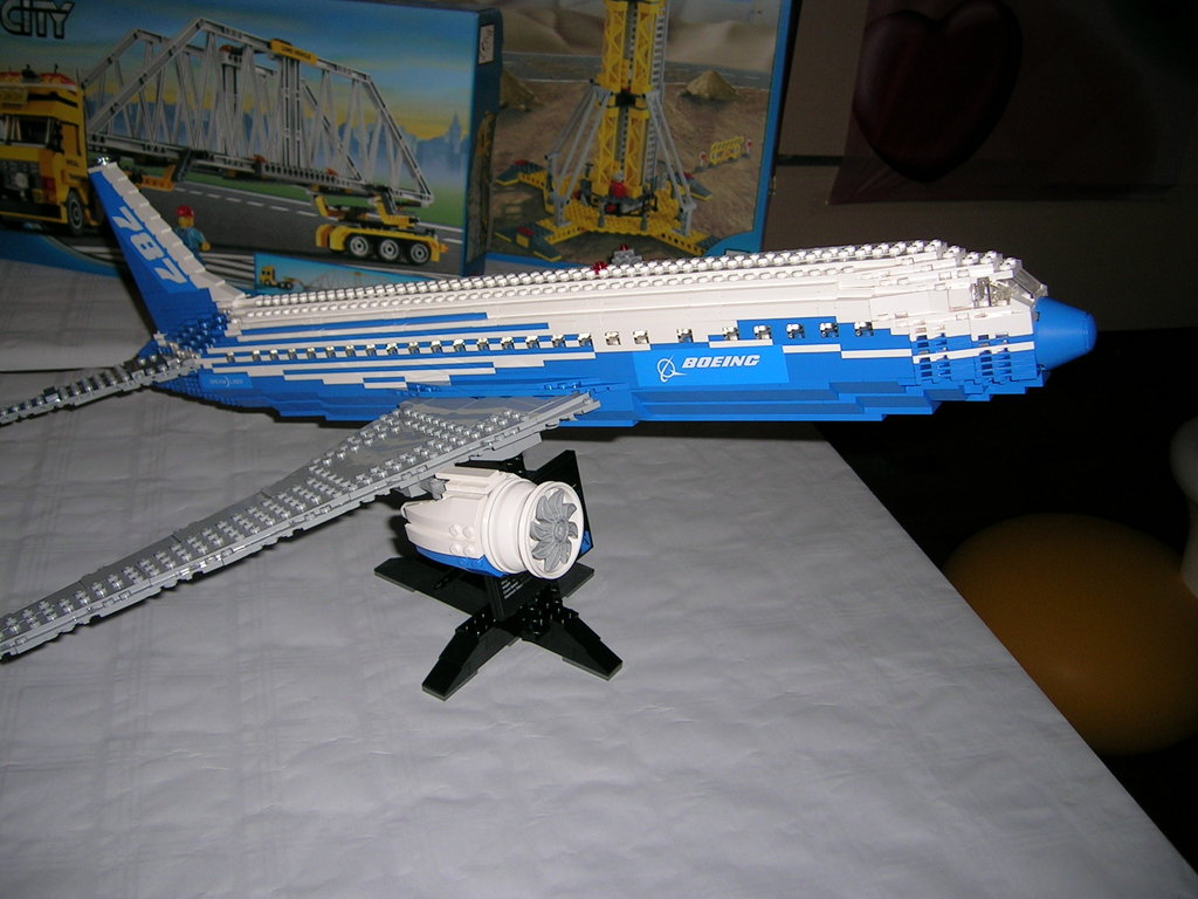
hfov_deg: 52.6
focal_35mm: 35
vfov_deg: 40.7
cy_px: 450
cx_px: 599
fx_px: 1211
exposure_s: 1/60.1
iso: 50
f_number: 2.8
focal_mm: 5.4
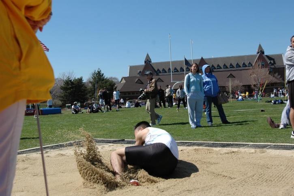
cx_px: 147
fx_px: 318
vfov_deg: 34.1
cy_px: 98
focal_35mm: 39
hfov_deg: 49.6
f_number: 5.6
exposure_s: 1/2000
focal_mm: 26
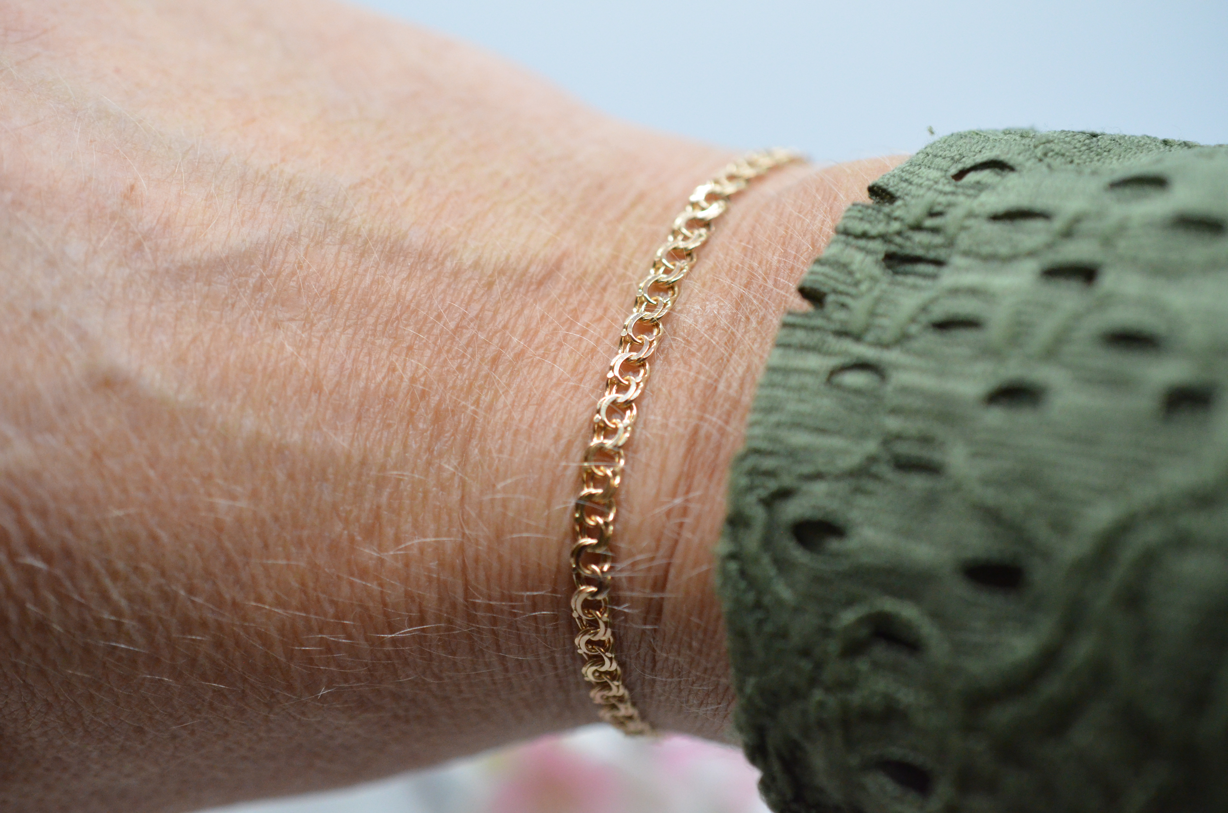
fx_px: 2042
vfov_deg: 22.5
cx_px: 614
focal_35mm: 60
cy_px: 406
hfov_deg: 33.5
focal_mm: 40
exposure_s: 1/1600
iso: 2500
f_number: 4
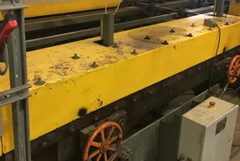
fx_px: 280
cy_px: 46
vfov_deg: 31.6
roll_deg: -2.1
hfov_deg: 46.4
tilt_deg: -16.4
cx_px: 121
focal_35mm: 42
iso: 160
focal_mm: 4.15
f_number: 2.2
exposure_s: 1/30
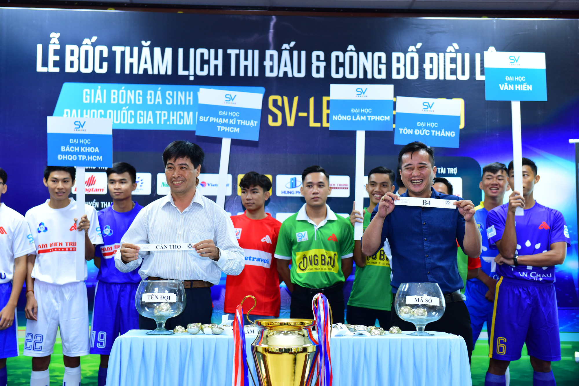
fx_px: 901
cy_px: 193
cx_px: 290
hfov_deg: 35.6
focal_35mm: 56
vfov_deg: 24.2
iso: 1600
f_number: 4
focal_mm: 56
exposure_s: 1/60
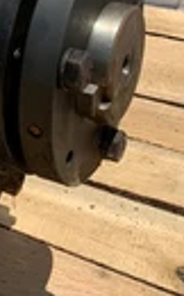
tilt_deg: -19.1
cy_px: 9
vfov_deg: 23.5
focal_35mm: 85
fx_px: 683
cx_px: -161
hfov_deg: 13.5
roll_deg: +0.4
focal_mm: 4.25
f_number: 1.8
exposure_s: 1/2421
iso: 25
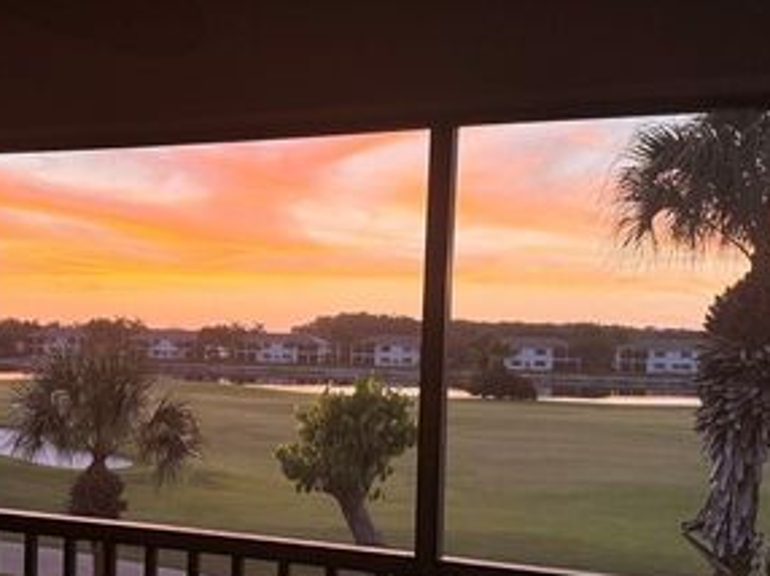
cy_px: 389
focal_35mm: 42
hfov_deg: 44.1
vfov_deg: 34.0
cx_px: 250
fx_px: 933
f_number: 1.78
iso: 320
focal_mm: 6.76
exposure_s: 1/60
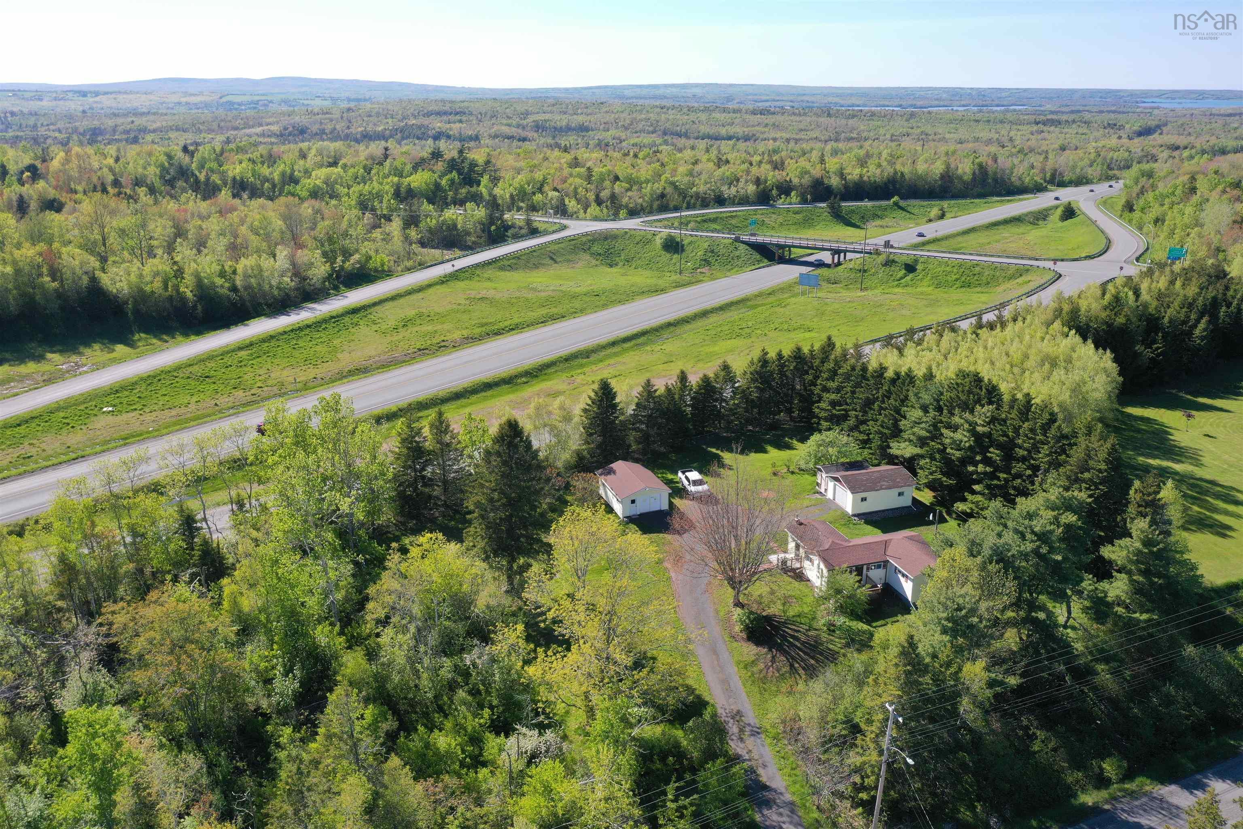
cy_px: 414
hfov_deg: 65.5
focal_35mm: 28
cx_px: 622
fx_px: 967
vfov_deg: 46.4
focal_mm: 10.26
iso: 100
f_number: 5.6
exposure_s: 1/320
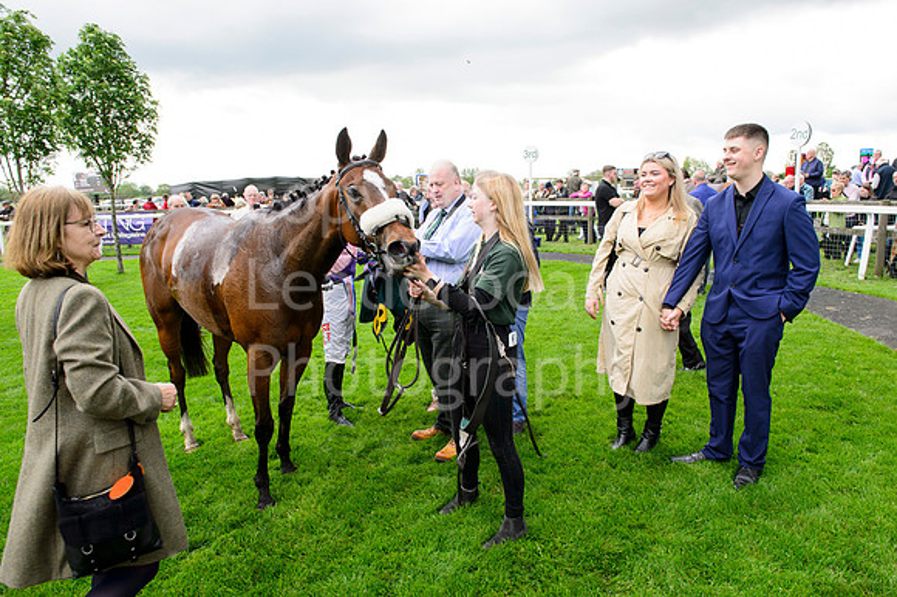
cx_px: 448
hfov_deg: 73.8
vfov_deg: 53.1
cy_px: 298
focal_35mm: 24
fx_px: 598
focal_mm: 24
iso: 500
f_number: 7.1
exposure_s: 1/160
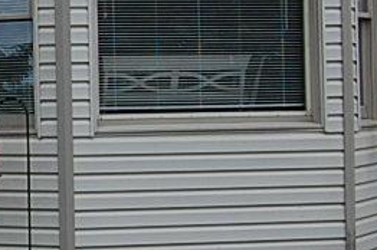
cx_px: -157
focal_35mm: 155
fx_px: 1621
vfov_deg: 8.8
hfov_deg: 12.7
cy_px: 43
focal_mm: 18
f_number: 9
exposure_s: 1/320
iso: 200
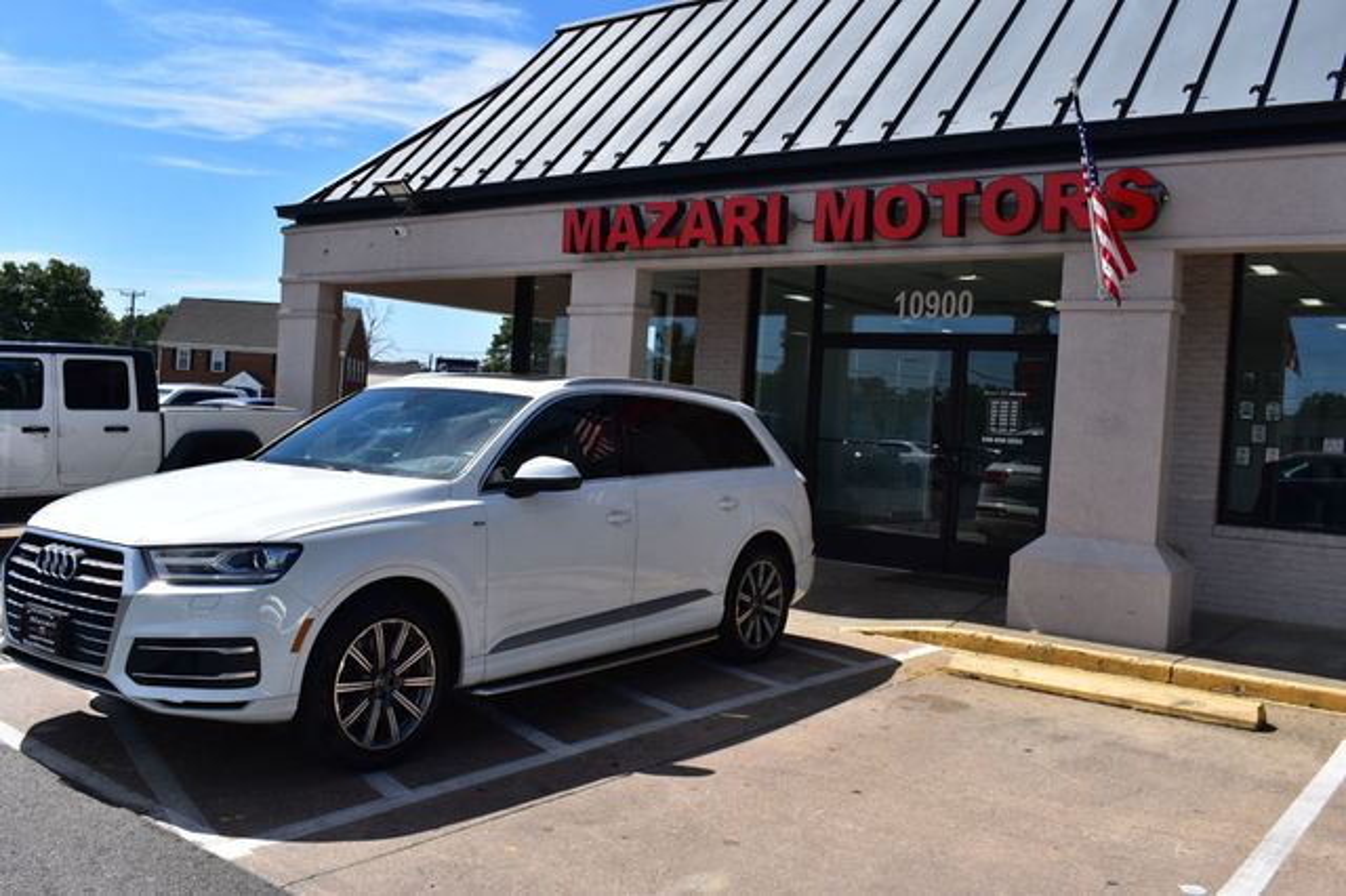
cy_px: 448
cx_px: 673
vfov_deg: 39.9
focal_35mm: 33
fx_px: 1233
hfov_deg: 57.2
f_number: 11
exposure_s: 1/500
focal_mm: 22
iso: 250
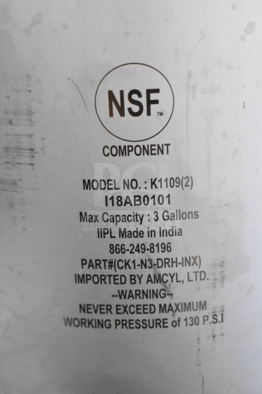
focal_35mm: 63
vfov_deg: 31.9
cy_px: 197
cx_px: 131
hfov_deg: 21.6
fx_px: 688
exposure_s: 1/160
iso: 6400
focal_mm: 42
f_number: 6.3
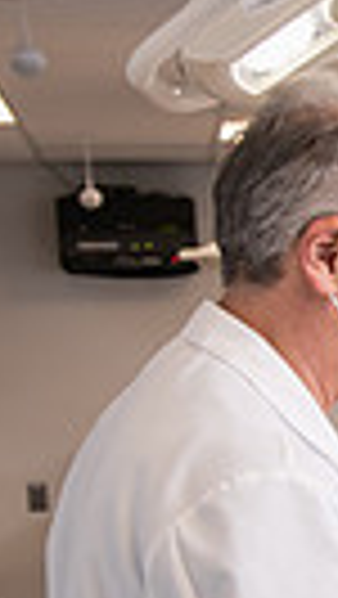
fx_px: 2465
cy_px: 569
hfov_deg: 6.9
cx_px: 1082
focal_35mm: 155
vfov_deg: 13.7
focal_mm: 34
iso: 400
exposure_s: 1/200
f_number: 4.5
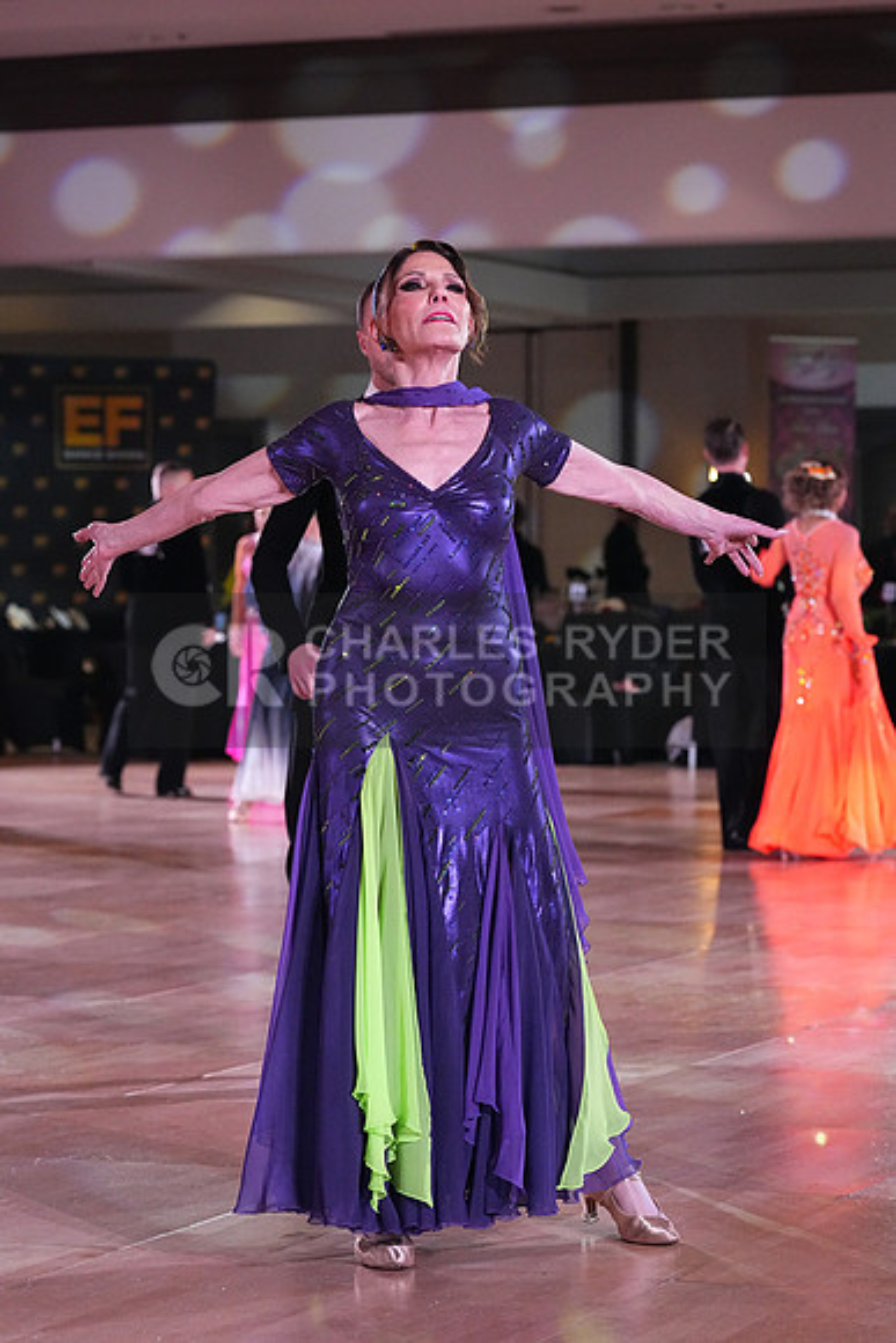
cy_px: 672
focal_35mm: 107
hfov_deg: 12.8
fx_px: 3992
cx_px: 448
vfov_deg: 19.1
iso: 8000
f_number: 5.6
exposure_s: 1/400
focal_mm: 107
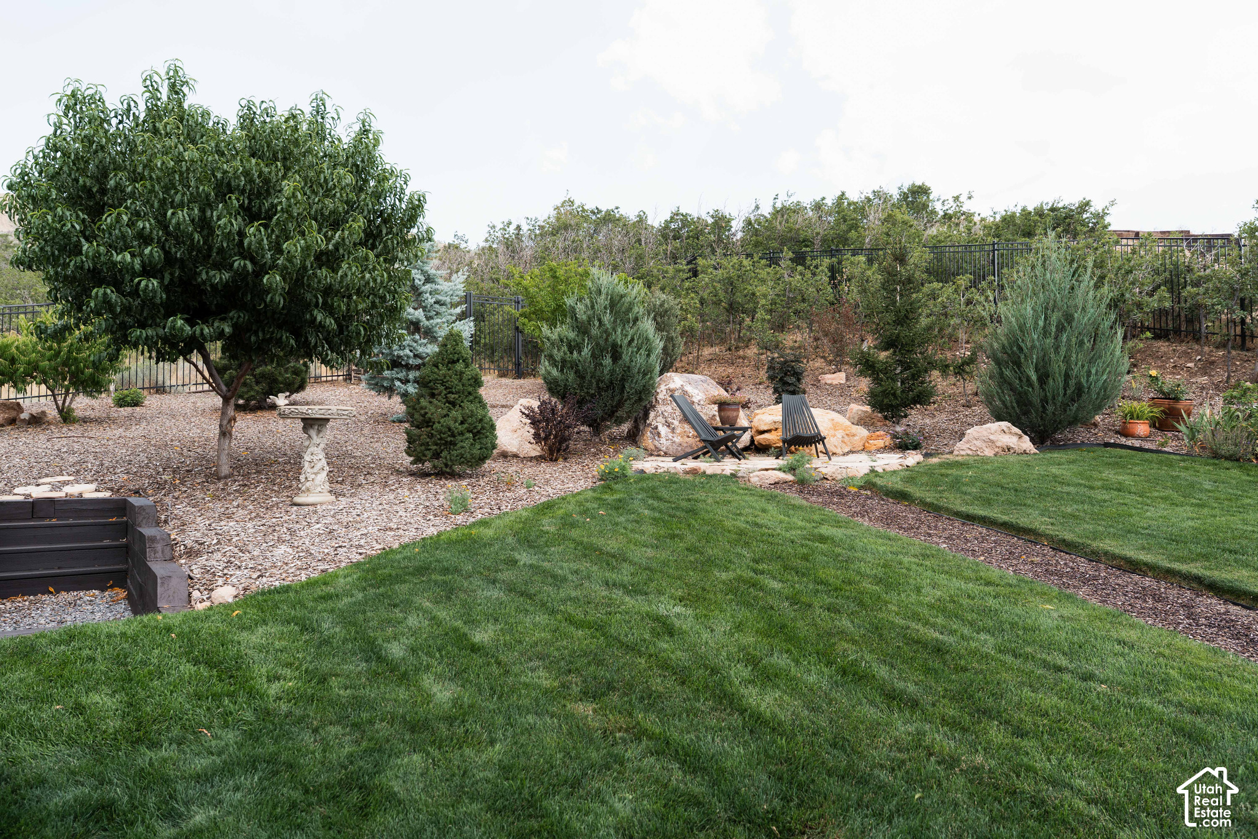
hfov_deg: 67.6
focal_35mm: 27
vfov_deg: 48.1
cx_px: 629
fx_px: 940
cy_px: 420
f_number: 5.6
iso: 100
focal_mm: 26.9
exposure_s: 1/80
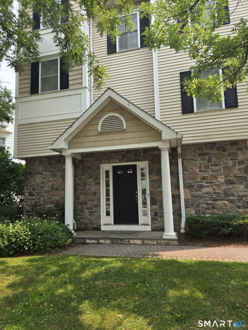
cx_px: 124
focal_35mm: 23
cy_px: 165
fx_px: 220
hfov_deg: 58.9
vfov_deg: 73.9
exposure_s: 1/370
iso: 25
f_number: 1.8
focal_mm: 5.4
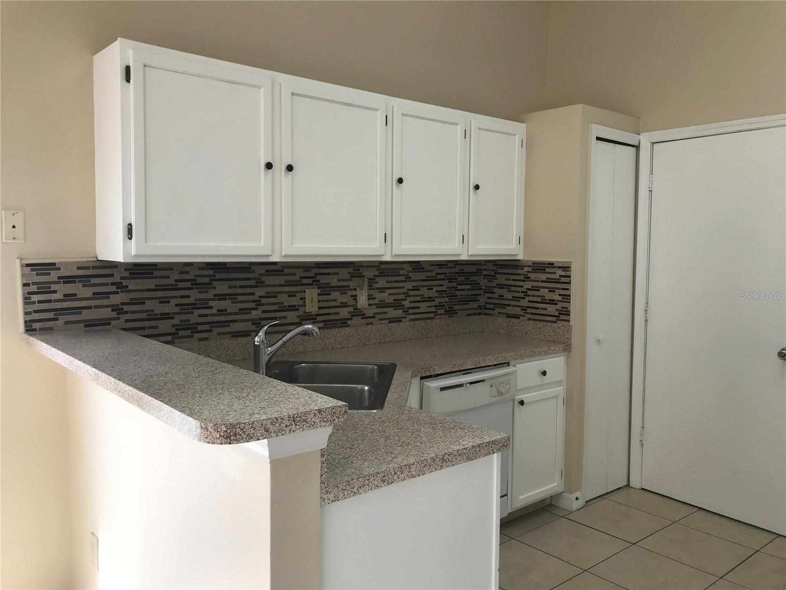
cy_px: 295
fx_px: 636
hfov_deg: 63.4
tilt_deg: -4.9
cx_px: 393
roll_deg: -0.6
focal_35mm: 28
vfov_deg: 49.7
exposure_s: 1/120
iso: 32
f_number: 1.8
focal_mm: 3.99
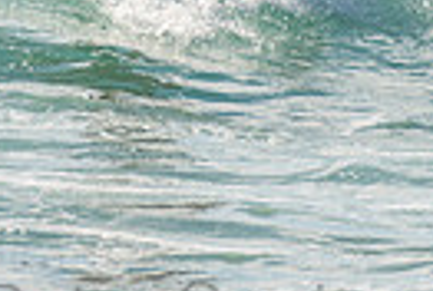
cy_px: -236
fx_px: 26654
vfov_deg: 0.6
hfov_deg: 0.9
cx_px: 172
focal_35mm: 2211
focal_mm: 500
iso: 140
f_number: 5.6
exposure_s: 1/2000
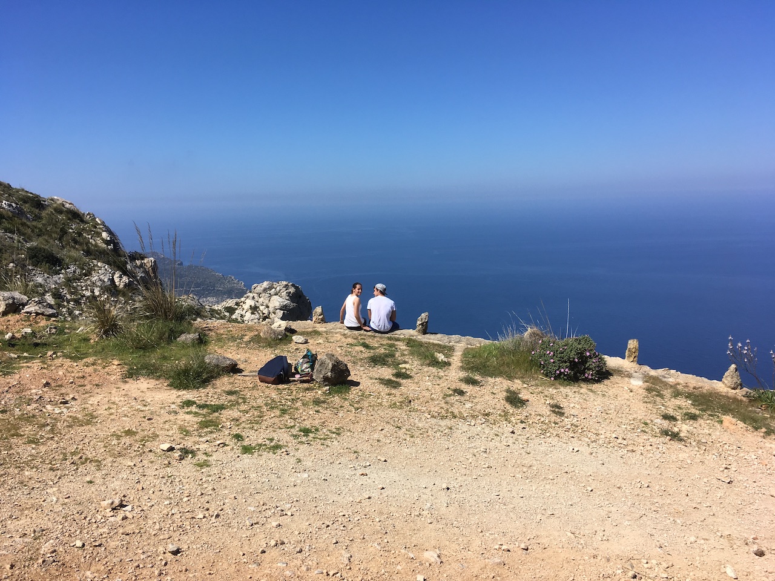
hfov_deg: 61.7
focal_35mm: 29
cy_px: 290
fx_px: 649
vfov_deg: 48.2
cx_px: 388
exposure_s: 1/2079
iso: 25
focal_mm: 4.15
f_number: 2.2
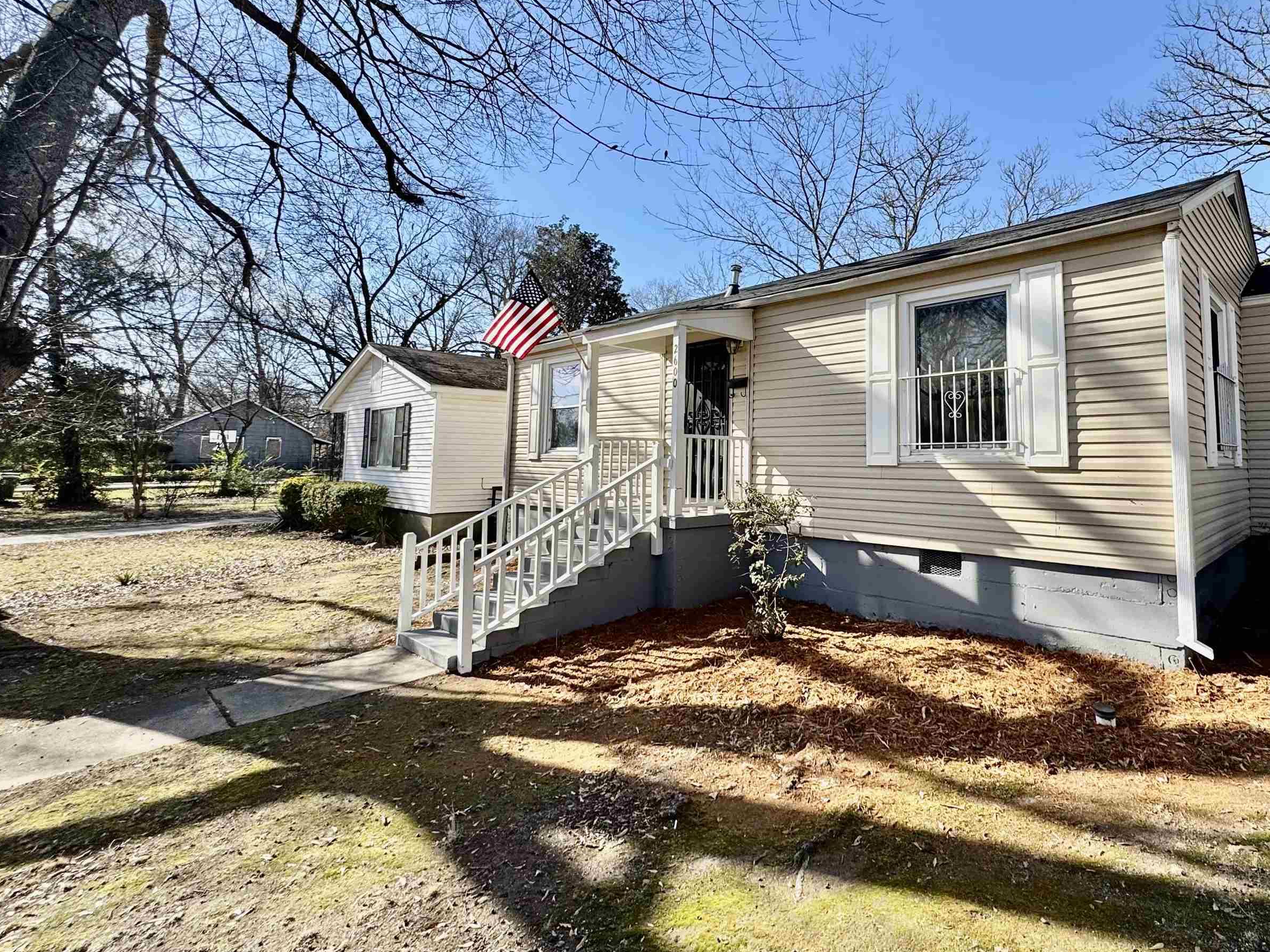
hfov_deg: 86.2
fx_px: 660
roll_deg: -0.5
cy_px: 404
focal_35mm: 18
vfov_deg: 71.2
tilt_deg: +4.9
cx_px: 787
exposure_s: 1/1160
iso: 40
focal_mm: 2.22
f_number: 2.2
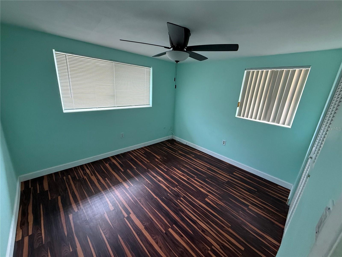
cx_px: 171
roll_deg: -3.9
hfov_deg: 102.1
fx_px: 138
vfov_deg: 85.7
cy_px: 128
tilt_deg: -17.0
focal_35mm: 14
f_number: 2.2
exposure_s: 1/85
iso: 320
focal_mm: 2.22
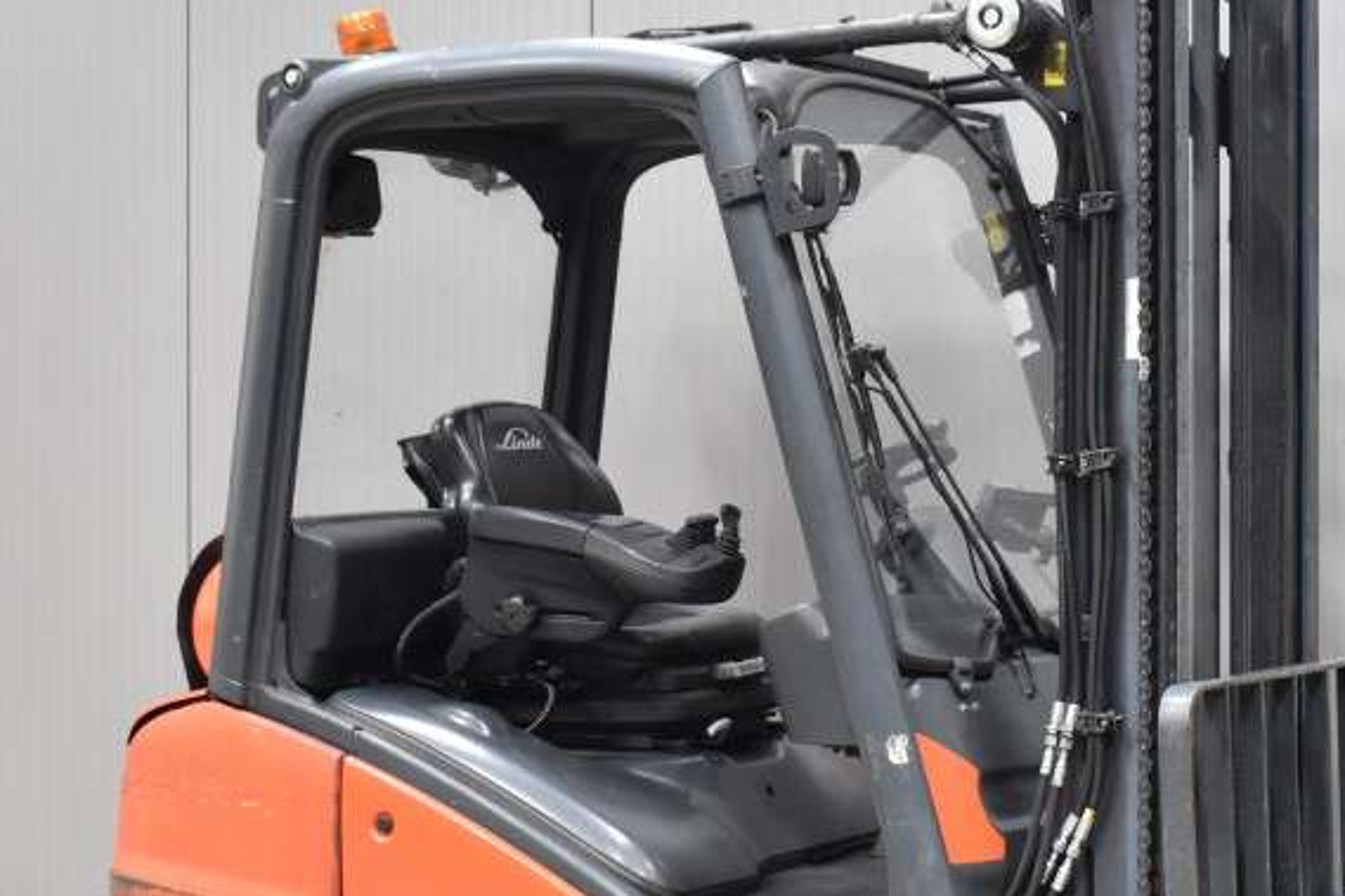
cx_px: 889
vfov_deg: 17.2
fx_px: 2953
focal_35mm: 79
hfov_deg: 25.5
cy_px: 560
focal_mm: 25
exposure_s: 1/25
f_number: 5
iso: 1600
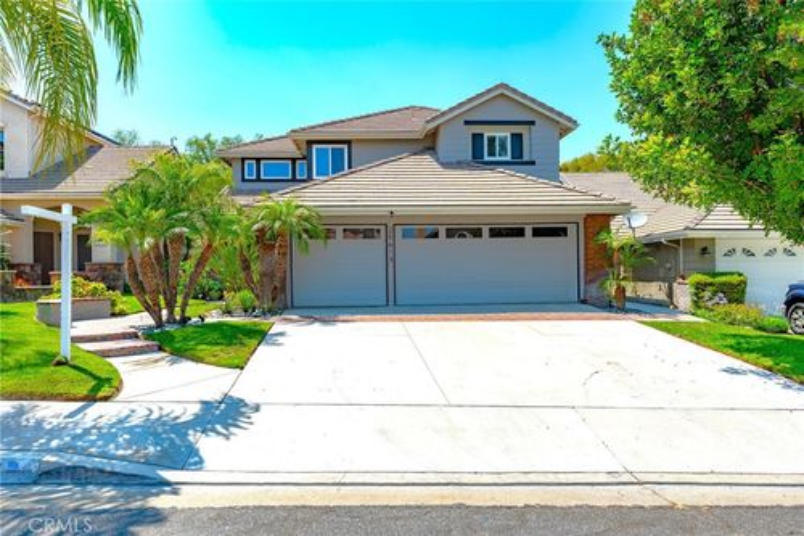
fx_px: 536
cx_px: 402
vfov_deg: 53.1
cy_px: 268
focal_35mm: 24
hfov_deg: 73.8
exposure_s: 1/400
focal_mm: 24
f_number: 8
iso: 125
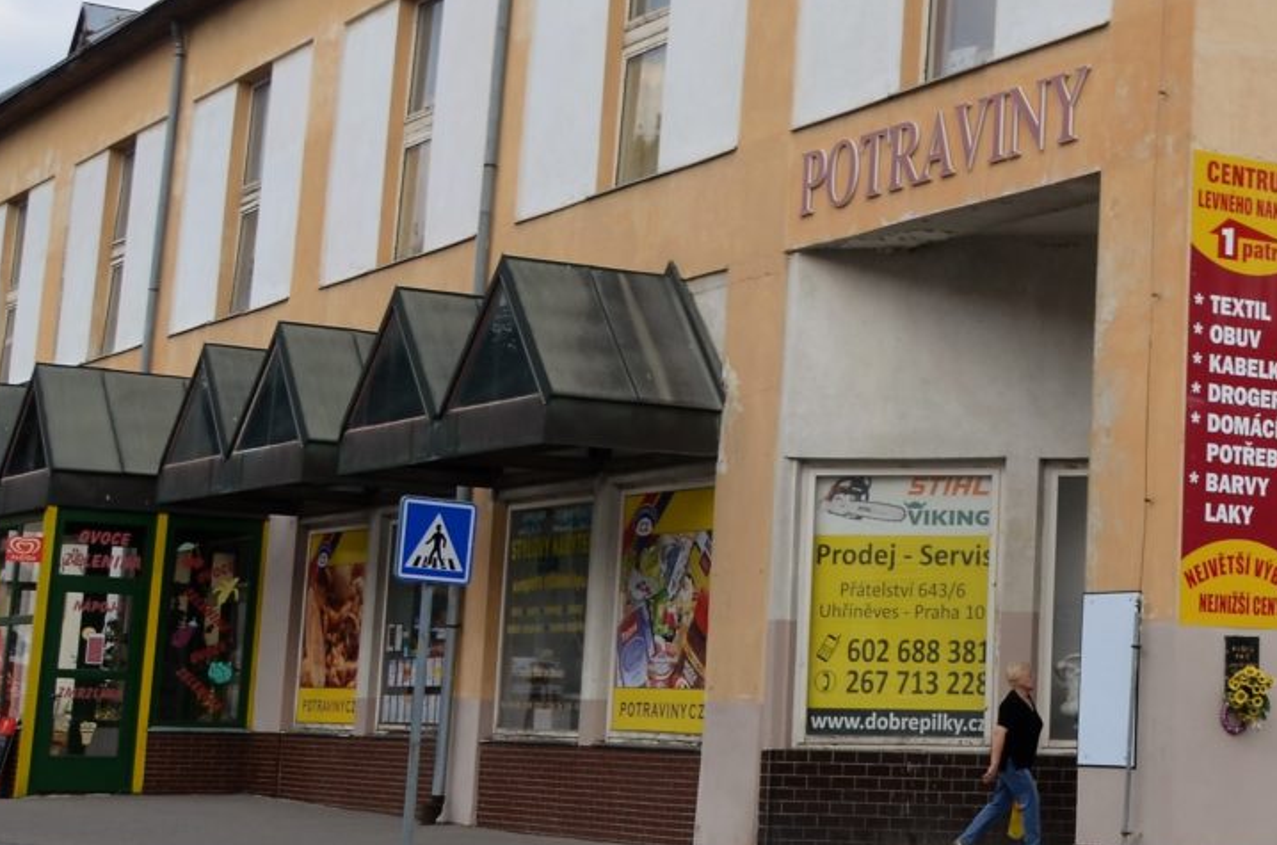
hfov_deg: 23.5
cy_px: 132
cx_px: 1627
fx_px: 2725
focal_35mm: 77
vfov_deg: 17.4
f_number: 8
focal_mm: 18
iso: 140
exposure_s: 1/250
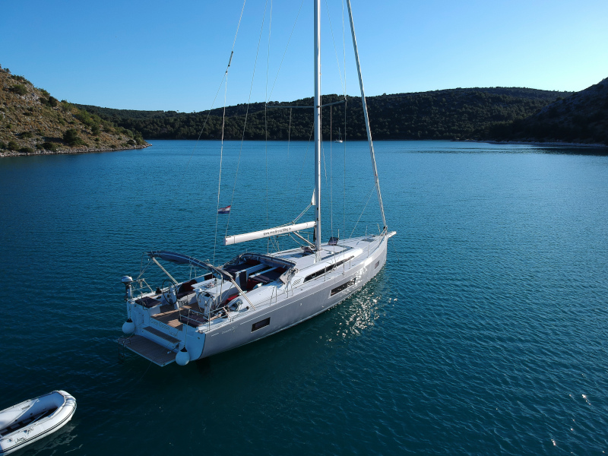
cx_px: 304
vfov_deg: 54.9
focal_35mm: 25
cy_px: 228
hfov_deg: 69.4
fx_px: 439
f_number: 2.6
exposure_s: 1/1000
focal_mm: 4.49
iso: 101
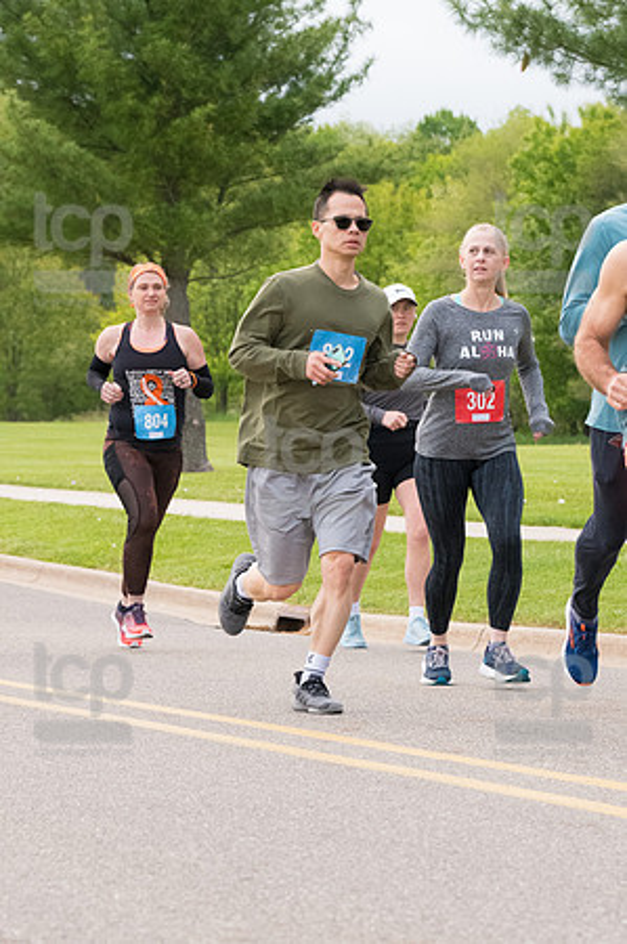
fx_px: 4556
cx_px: 314
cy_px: 472
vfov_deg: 11.8
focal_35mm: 174
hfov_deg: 7.9
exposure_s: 1/1600
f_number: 7.1
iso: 4000
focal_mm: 116
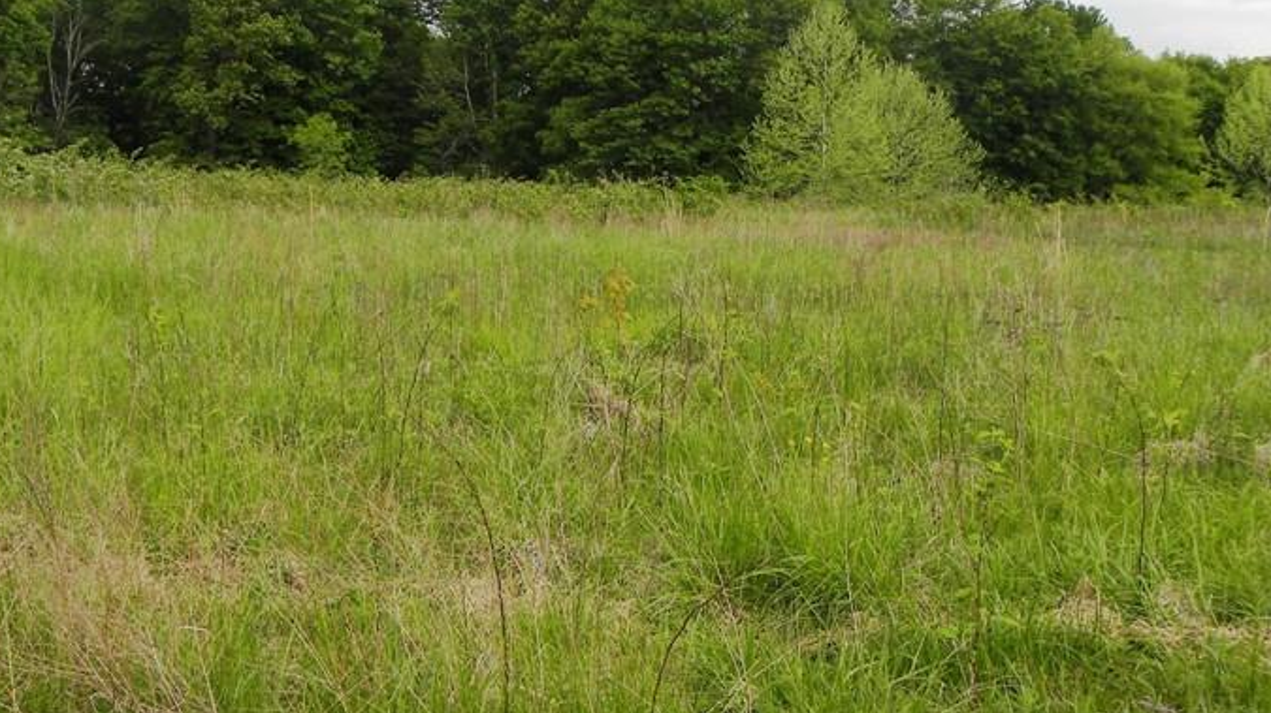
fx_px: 1449
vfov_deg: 27.6
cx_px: 670
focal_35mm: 43
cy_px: 297
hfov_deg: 47.4
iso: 64
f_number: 3.5
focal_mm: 4.6
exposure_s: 1/155
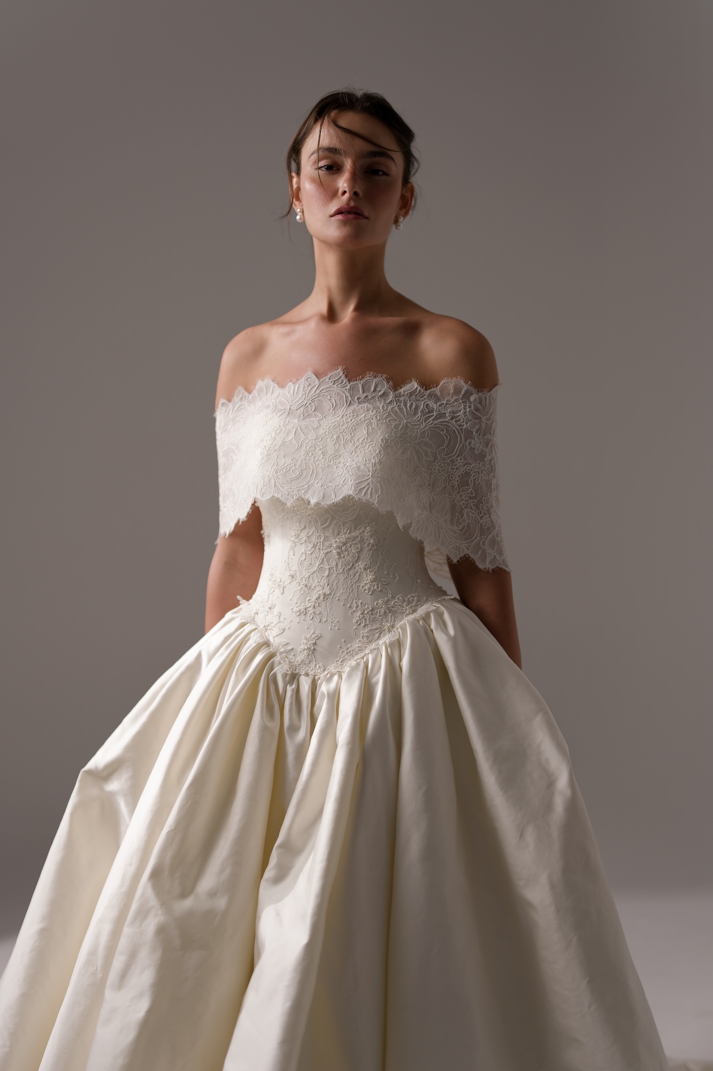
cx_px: 356
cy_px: 536
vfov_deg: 39.6
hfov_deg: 27.0
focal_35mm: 50
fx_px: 1486
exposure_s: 1/640
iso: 50
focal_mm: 50
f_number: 1.2
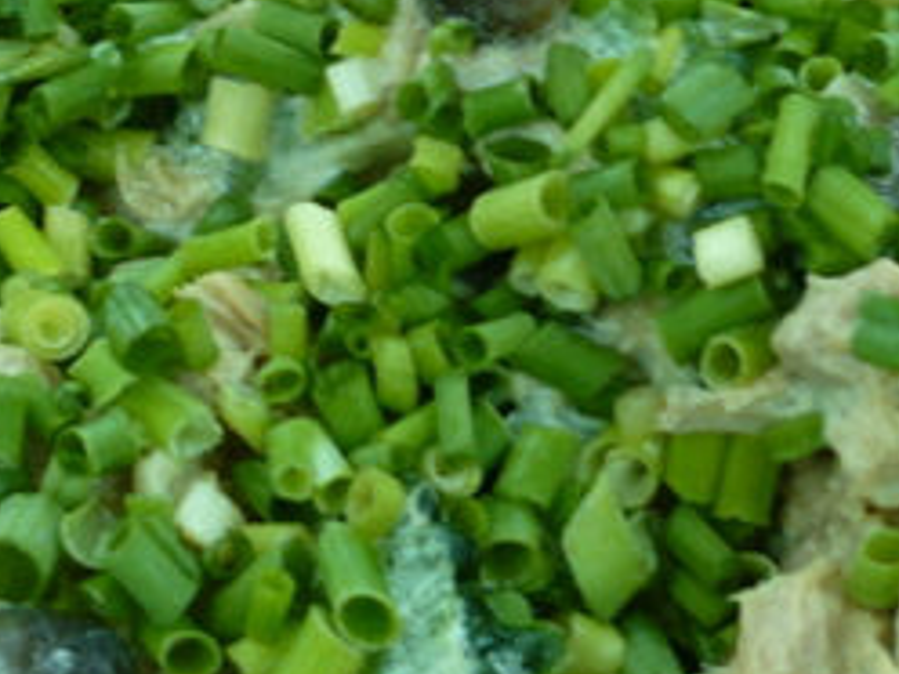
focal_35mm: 113
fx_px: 2935
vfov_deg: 13.0
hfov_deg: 17.4
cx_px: 319
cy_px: 43
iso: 160
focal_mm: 5.8
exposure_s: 1/30
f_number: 2.8
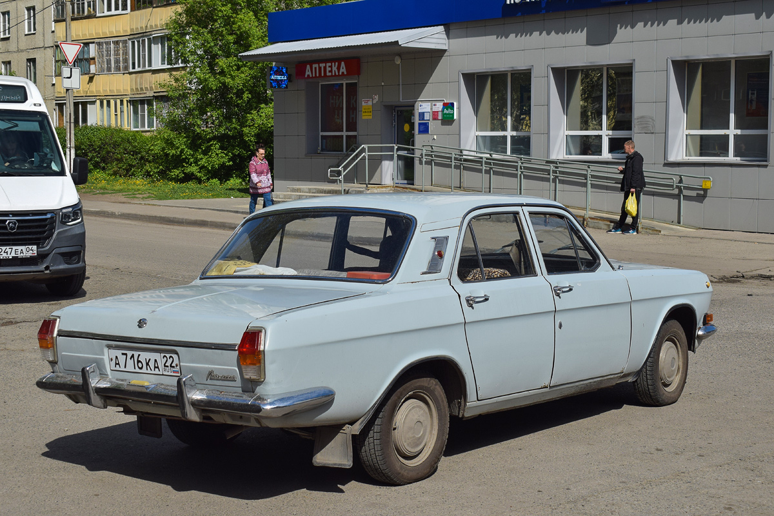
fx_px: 1096
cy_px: 258
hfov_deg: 38.9
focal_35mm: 51
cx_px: 387
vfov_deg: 26.5
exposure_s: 1/1250
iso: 200
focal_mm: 34
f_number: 7.1
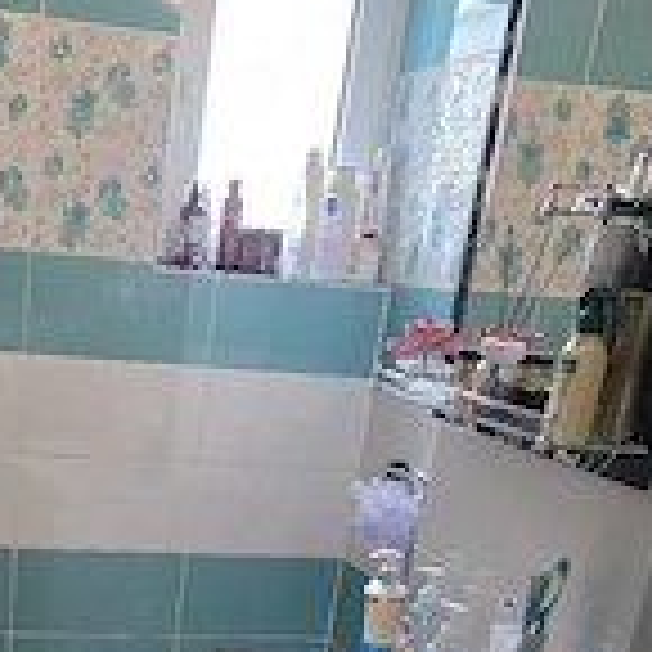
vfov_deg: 27.4
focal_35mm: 56
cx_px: 117
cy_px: 755
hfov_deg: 29.7
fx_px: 1193
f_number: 1.7
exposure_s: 1/101
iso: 800
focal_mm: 6.3
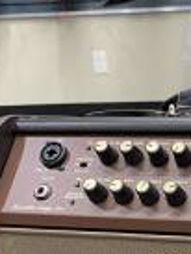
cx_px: 236
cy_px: 248
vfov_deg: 24.6
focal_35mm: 76
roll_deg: +2.5
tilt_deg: -17.5
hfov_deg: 18.3
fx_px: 558
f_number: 1.8
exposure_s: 1/60
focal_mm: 4.25
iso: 160
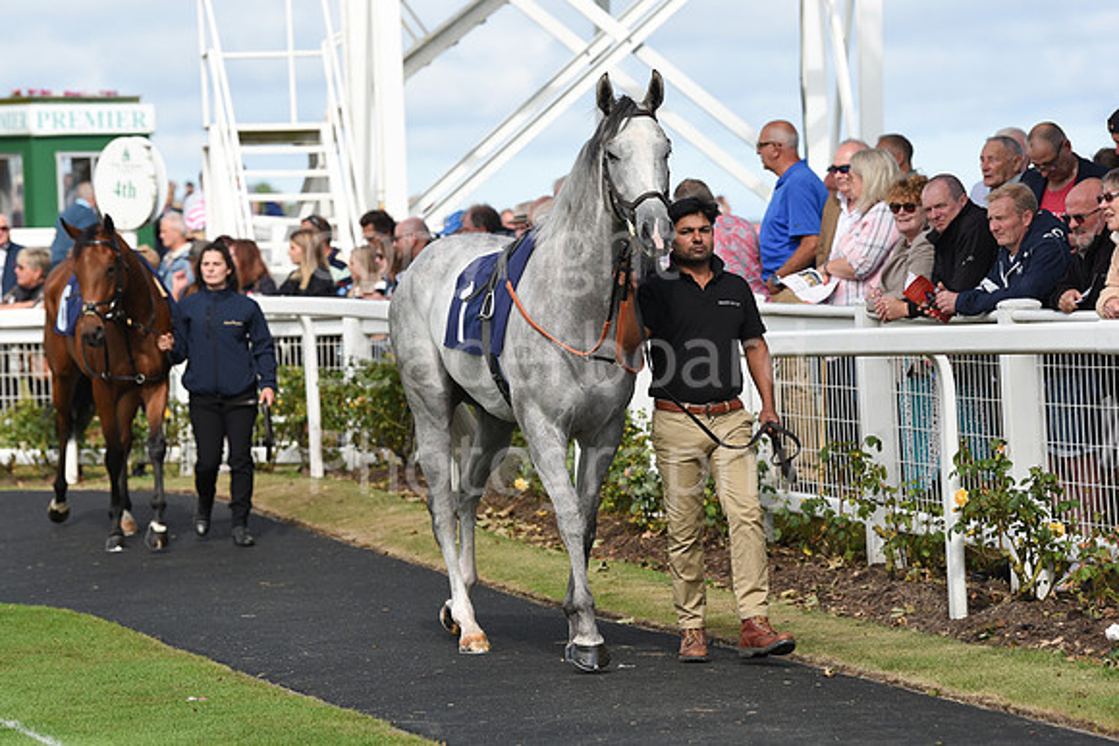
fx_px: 5285
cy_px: 373
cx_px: 560
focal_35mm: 170
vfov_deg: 8.1
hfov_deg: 12.1
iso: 500
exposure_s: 1/2000
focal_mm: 170
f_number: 5.6
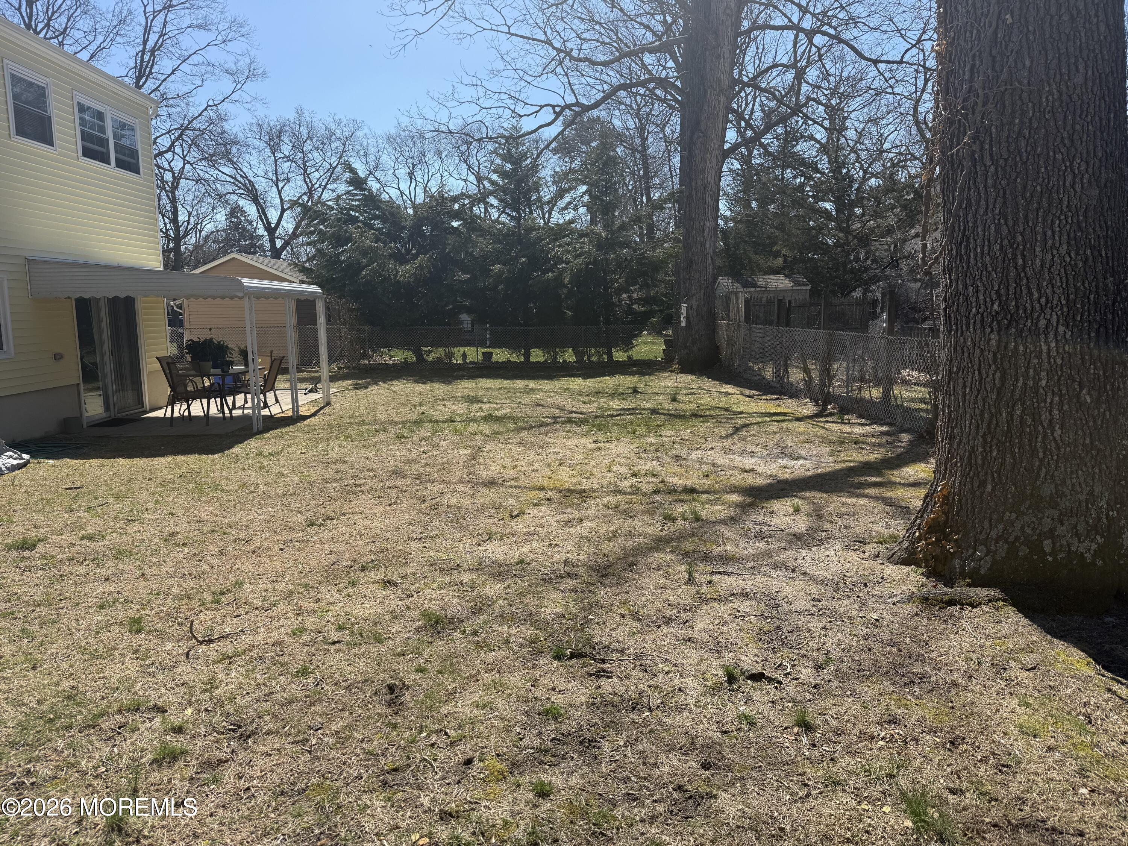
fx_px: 782
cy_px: 423
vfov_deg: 56.8
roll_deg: +0.6
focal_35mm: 24
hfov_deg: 71.6
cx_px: 564
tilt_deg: -8.3
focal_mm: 6.76
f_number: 1.78
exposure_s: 1/3759
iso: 80
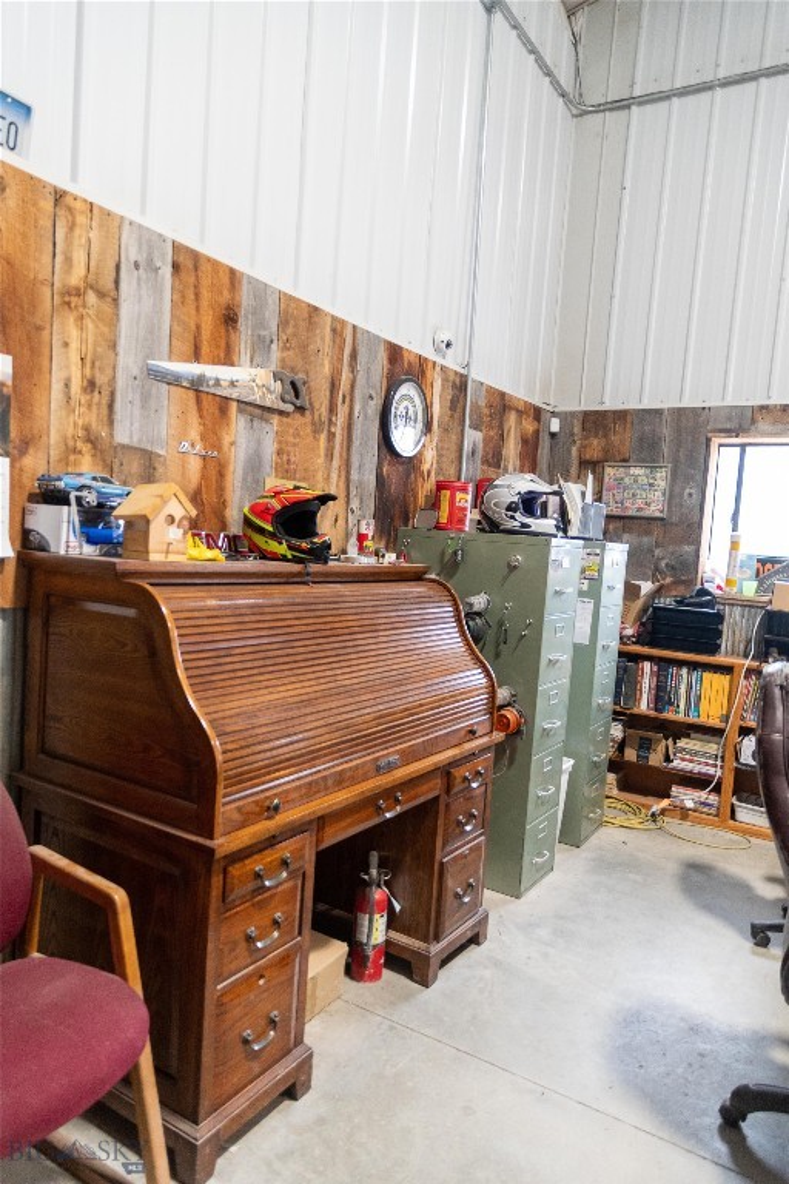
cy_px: 592
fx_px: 789
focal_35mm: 24
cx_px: 394
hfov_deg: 53.1
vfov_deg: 73.7
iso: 1250
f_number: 2.8
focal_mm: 16
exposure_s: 1/125
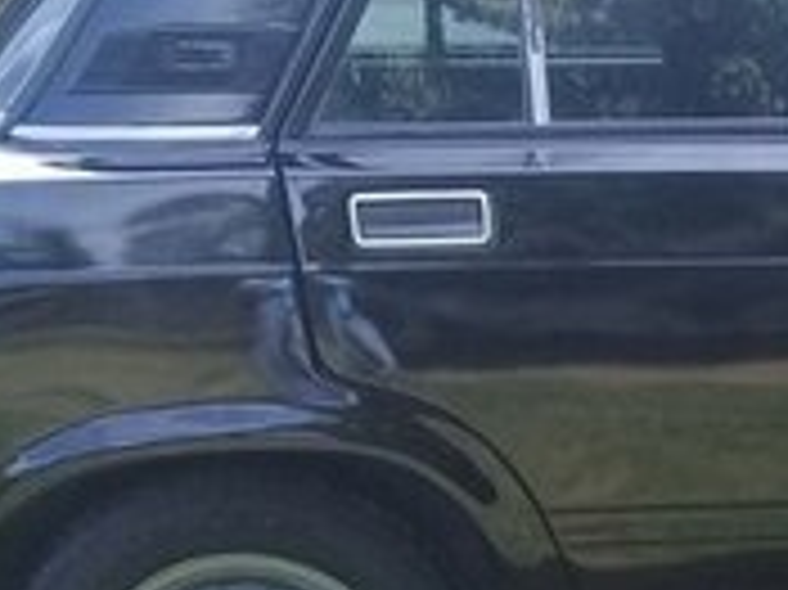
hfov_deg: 15.1
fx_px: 2662
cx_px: 1319
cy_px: 858
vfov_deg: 12.1
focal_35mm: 117
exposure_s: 1/351
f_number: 2.2
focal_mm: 3.3
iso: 50
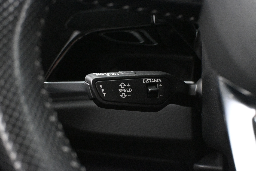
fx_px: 405
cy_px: 86
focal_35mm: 57
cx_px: 128
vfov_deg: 23.8
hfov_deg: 35.1
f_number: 5.6
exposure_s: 1/30
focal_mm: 38
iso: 12800
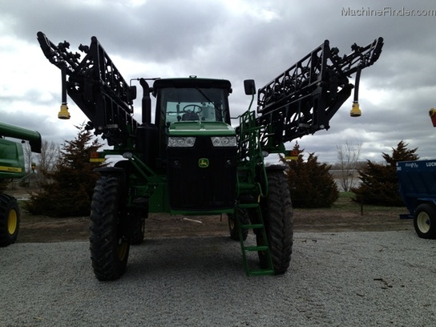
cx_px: 218
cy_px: 164
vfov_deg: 40.7
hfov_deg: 52.6
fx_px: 441
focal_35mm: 35
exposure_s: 1/1972
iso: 50
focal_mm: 4.28
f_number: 2.4
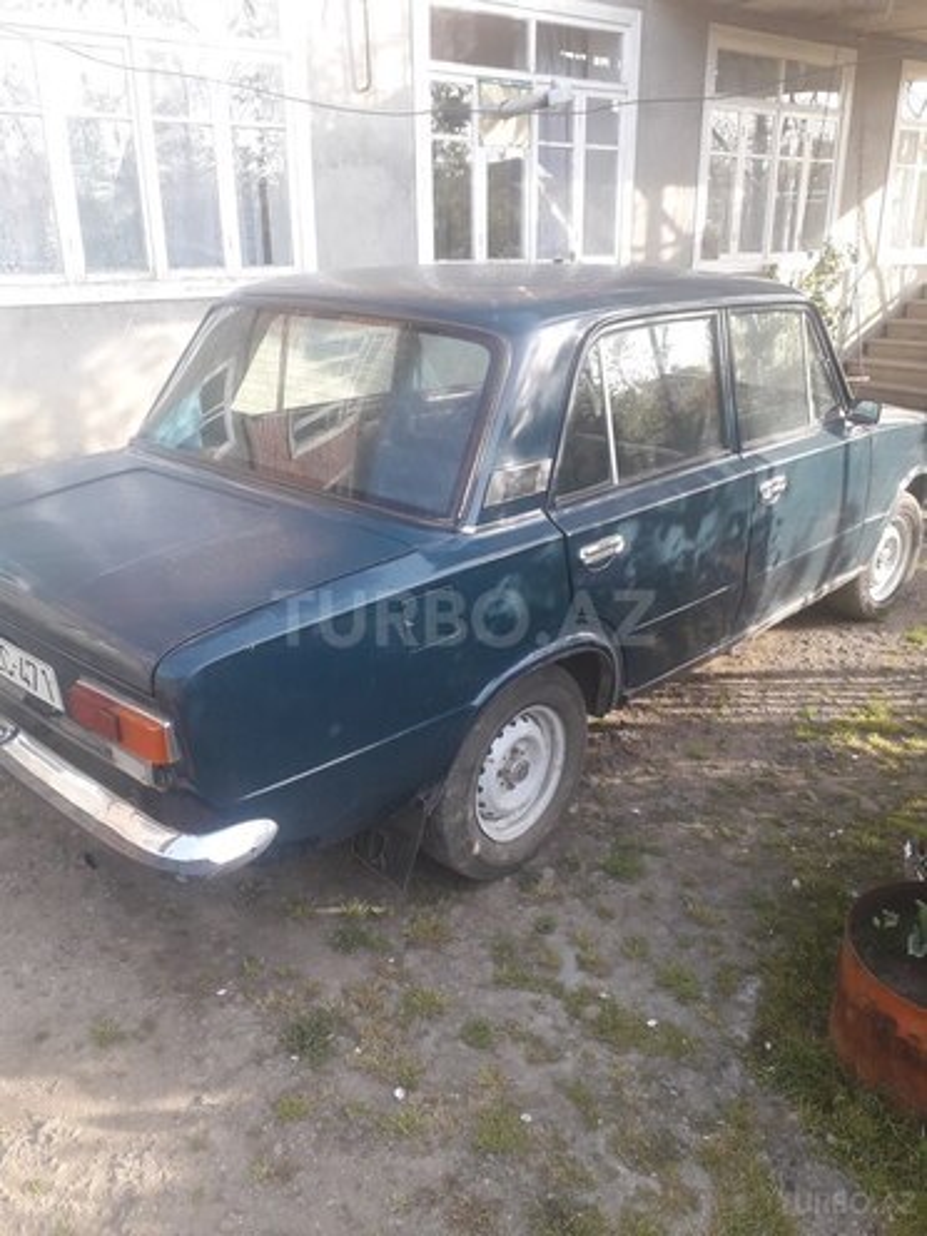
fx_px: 964
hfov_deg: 51.4
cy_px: 618
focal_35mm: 27
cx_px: 464
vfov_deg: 65.3
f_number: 1.9
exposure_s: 1/152
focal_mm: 3.6
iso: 40
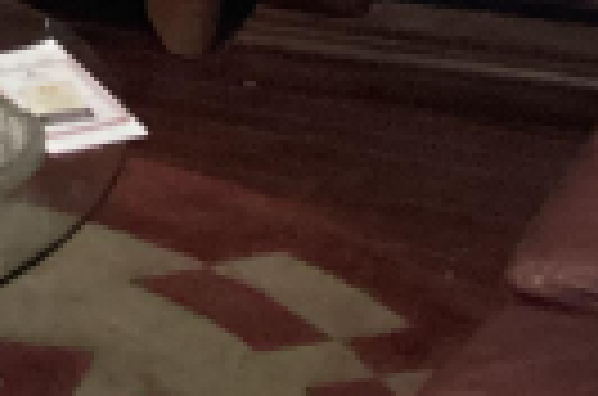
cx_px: 88
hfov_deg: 12.6
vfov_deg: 7.6
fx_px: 2685
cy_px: -666
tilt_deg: -8.4
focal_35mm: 162
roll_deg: +1.8
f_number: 2.4
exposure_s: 1/30
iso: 320
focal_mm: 3.3
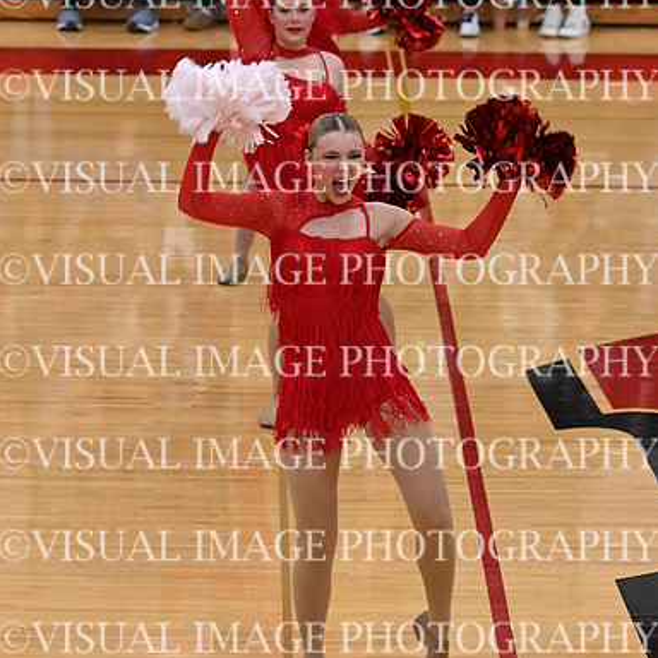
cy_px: 315
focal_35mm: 231
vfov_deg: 7.6
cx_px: 328
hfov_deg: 7.6
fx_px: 4968
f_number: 4
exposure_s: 1/400
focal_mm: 120
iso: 6400
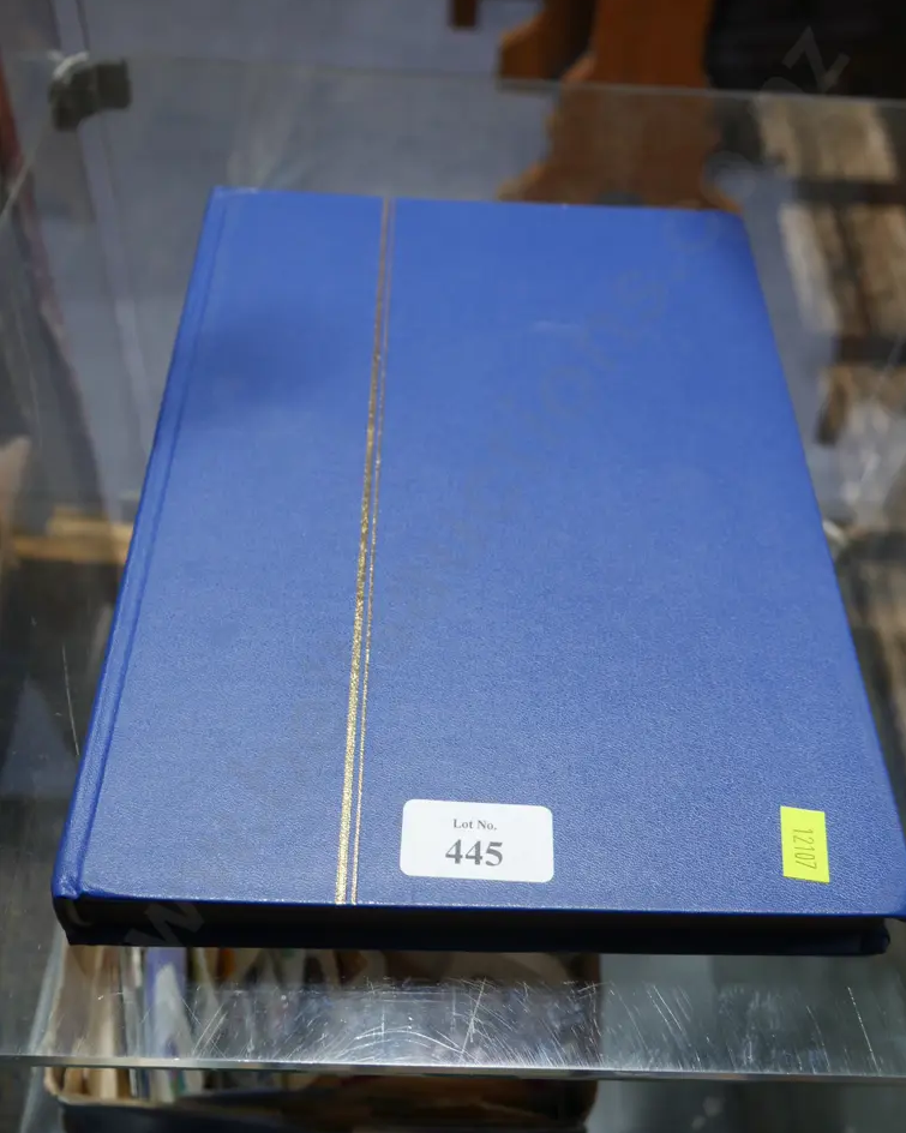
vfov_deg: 50.3
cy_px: 534
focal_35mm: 36
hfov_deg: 41.1
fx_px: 1207
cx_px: 460
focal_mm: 17
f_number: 4
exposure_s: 1/60
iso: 320
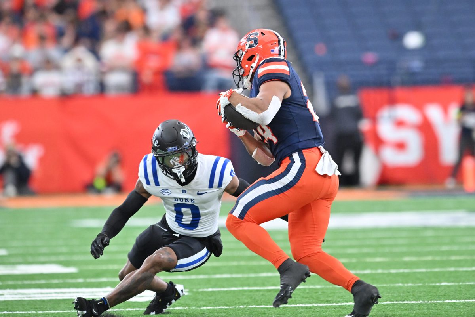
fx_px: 5541
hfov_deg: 4.9
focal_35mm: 420
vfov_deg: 3.3
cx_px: 238
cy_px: 158
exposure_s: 1/1250
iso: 4000
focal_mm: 420
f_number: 4
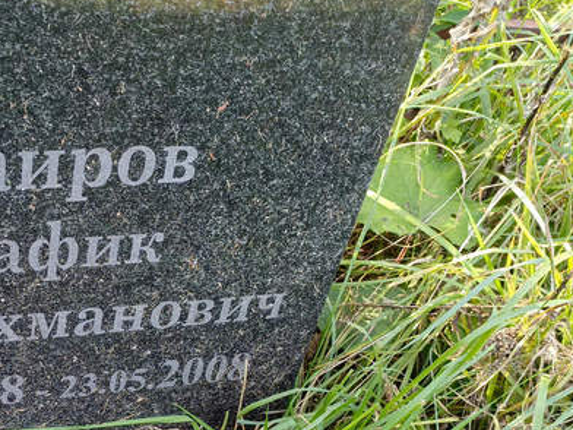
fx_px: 844
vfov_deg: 27.8
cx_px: 94
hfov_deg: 35.9
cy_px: 358
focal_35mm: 51
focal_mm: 4.76
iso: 203
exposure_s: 1/120
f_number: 1.69
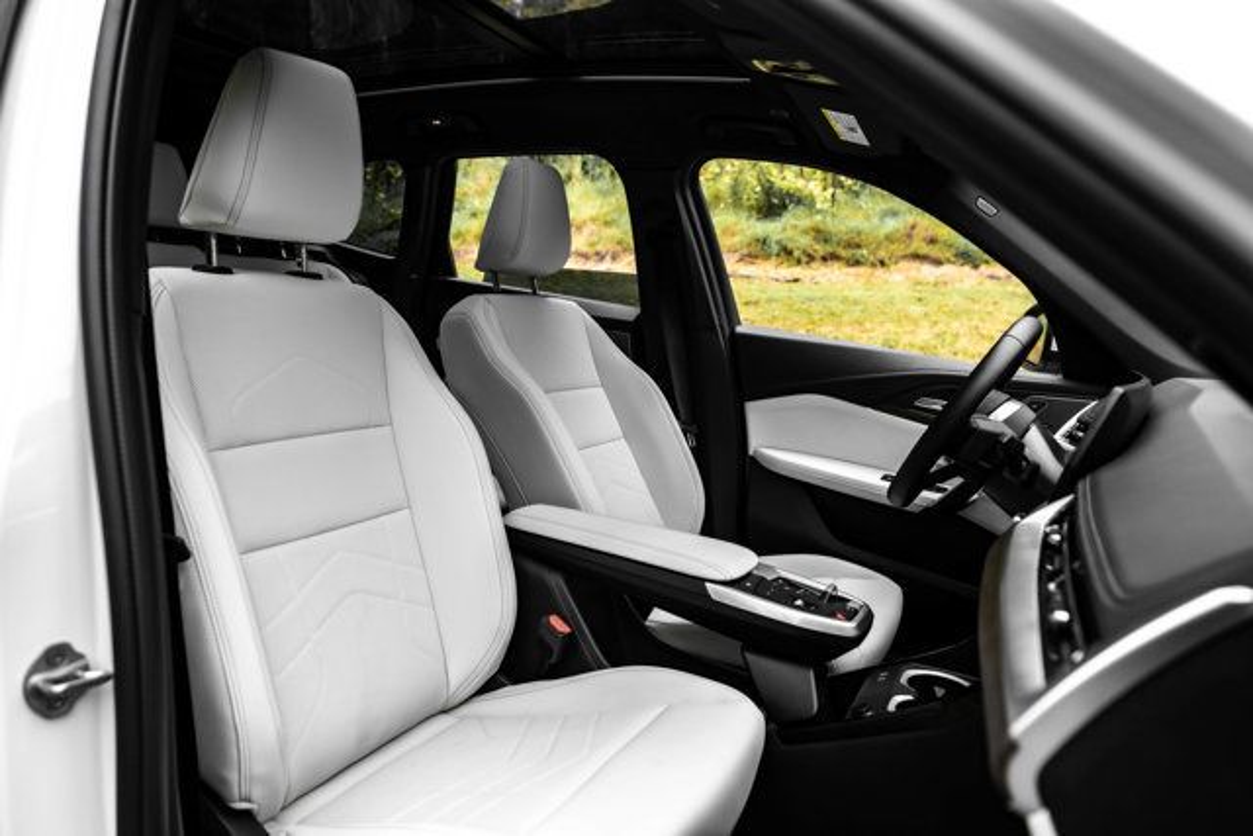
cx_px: 626
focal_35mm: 24
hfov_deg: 73.7
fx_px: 835
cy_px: 418
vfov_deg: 53.2
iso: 400
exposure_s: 1/320
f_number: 3.5
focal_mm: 24
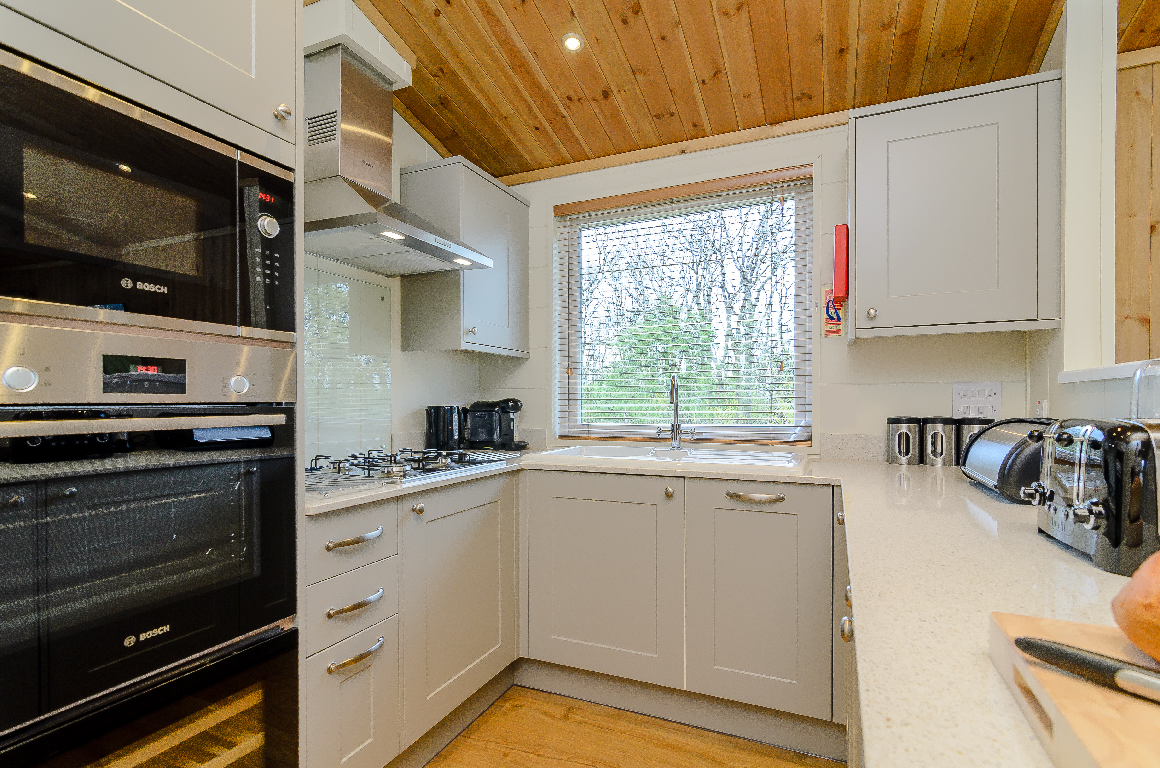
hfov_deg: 95.1
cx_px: 580
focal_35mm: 16
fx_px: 531
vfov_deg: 71.8
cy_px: 384
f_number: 5.6
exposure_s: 1/40
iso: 200
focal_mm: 11
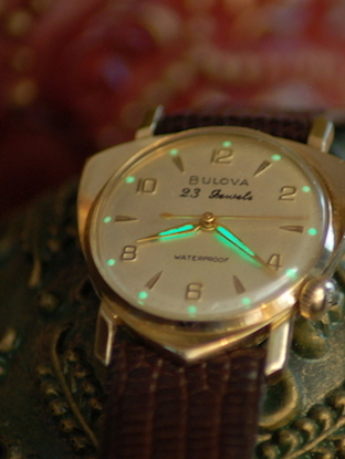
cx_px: 247
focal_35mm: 415
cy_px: 230
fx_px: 5506
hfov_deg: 3.6
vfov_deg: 4.8
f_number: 4.8
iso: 800
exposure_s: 1/2
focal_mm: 190
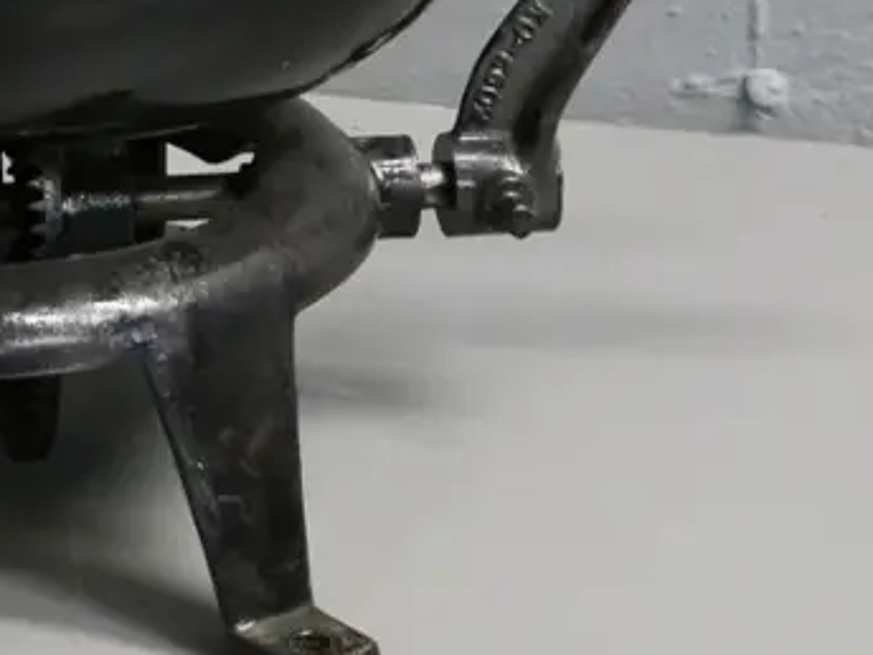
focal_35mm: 119
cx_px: 5
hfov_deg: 16.2
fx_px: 3001
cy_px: -185
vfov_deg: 12.1
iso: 3200
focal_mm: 20
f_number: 5
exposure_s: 1/100
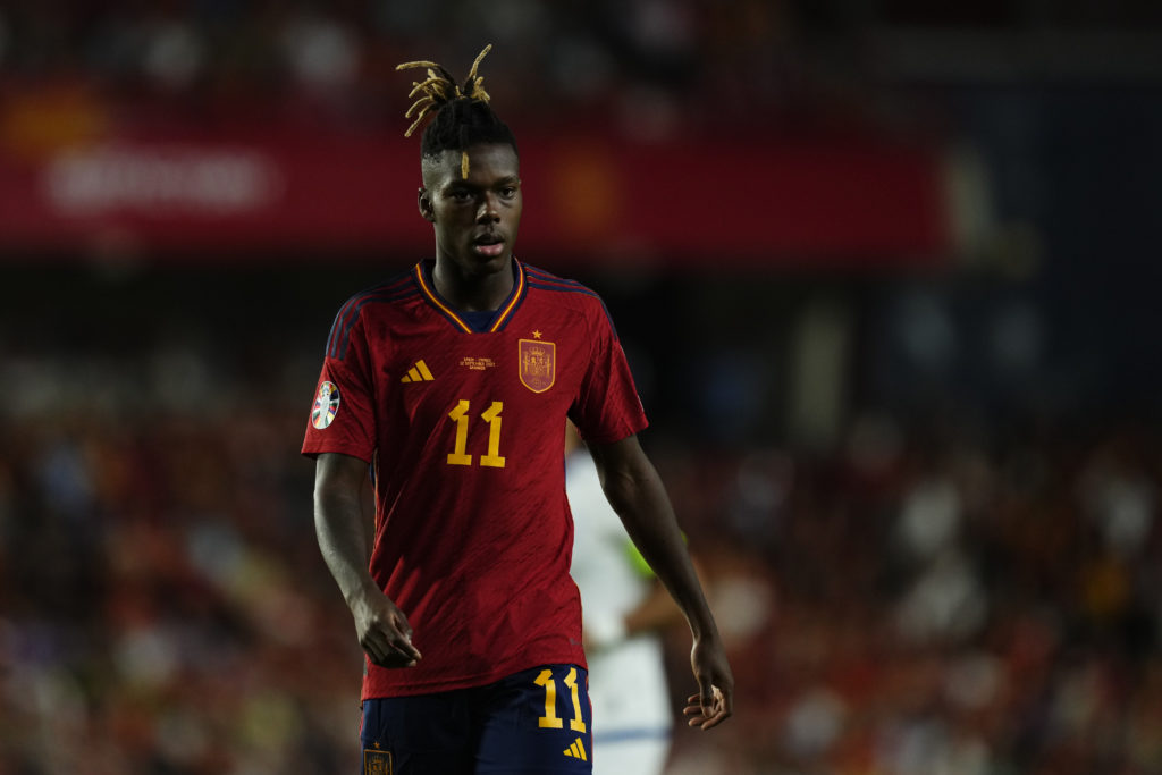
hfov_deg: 5.2
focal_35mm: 400
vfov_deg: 3.4
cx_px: 581
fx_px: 12912
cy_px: 388
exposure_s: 1/2000
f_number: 3.2
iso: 2000
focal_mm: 400
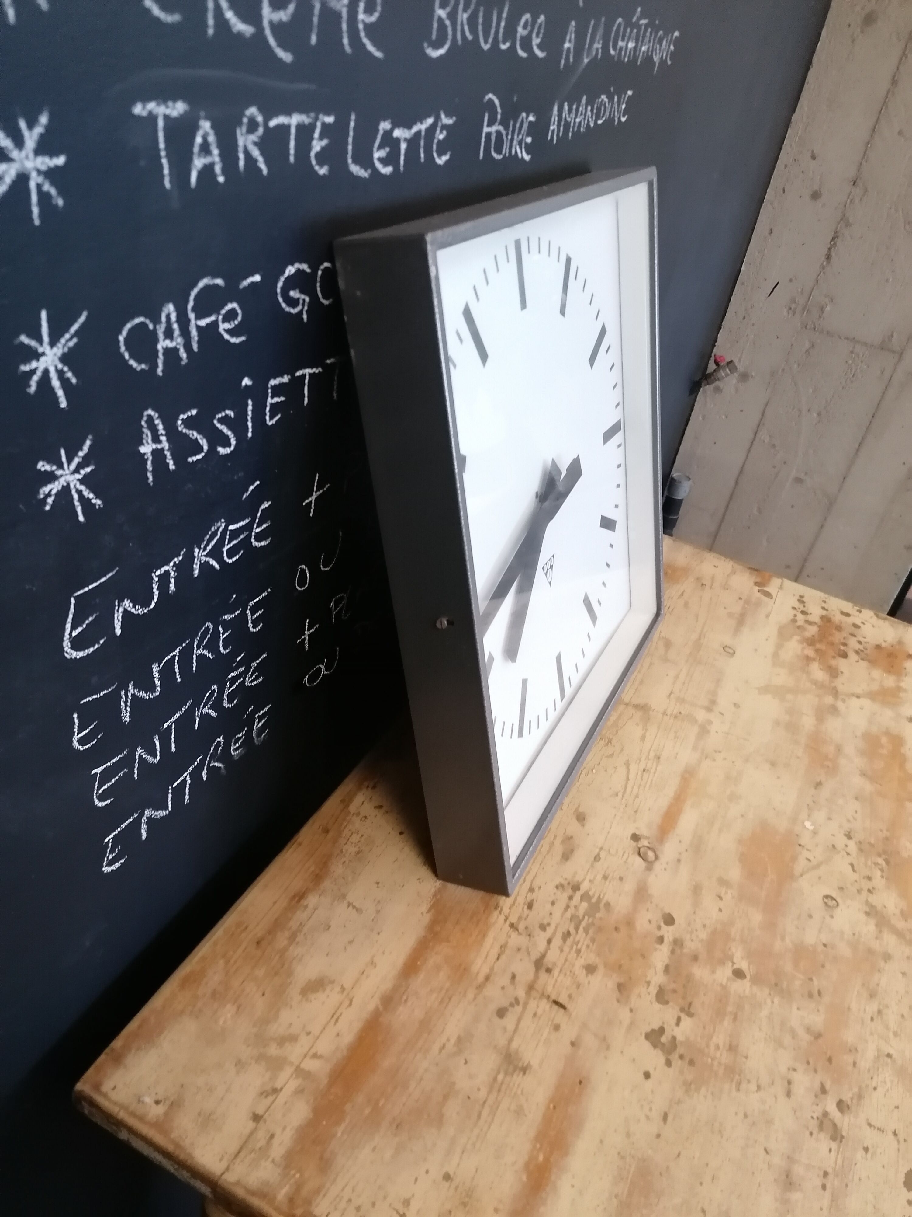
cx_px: 456
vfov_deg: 65.3
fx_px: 948
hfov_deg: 51.4
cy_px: 608
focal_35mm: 27
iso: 640
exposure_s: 1/16.7
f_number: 1.8
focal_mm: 4.75
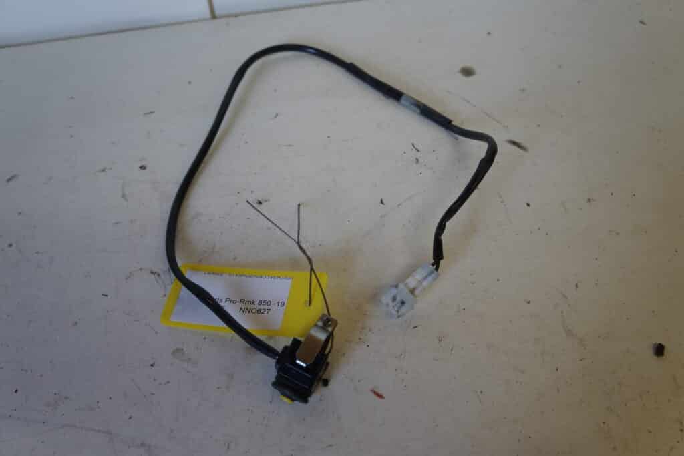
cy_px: 228
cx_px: 342
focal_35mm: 30
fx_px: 570
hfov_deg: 61.9
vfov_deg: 43.6
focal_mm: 20
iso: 200
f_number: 3.5
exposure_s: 1/60
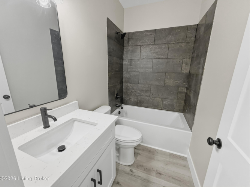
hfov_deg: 102.1
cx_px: 125
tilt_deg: -14.3
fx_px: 101
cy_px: 94
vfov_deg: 85.7
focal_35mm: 14
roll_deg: -1.7
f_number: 2.2
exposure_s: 1/60
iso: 200
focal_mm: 2.2
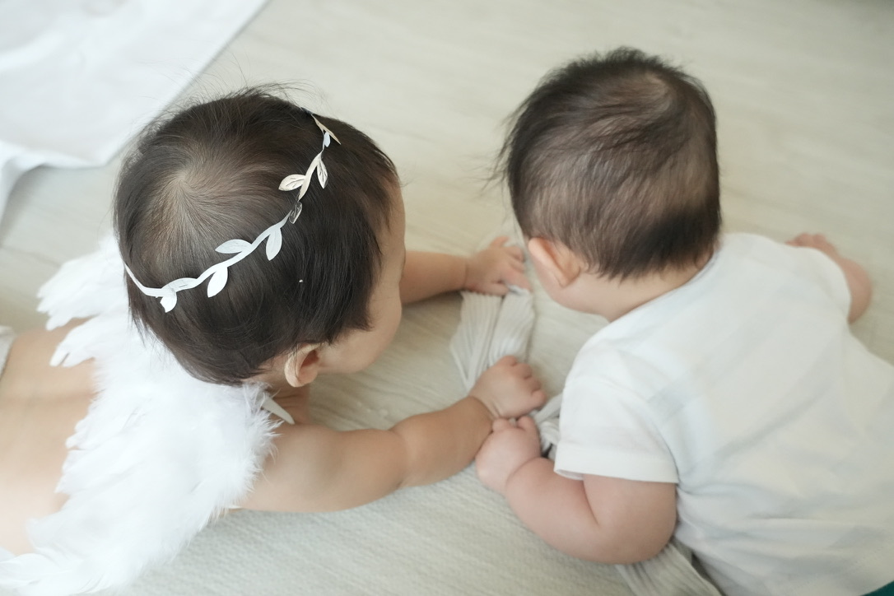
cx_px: 447
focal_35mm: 33
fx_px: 819
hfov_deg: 57.2
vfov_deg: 40.0
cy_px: 298
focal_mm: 22
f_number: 4
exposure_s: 1/500
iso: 4000
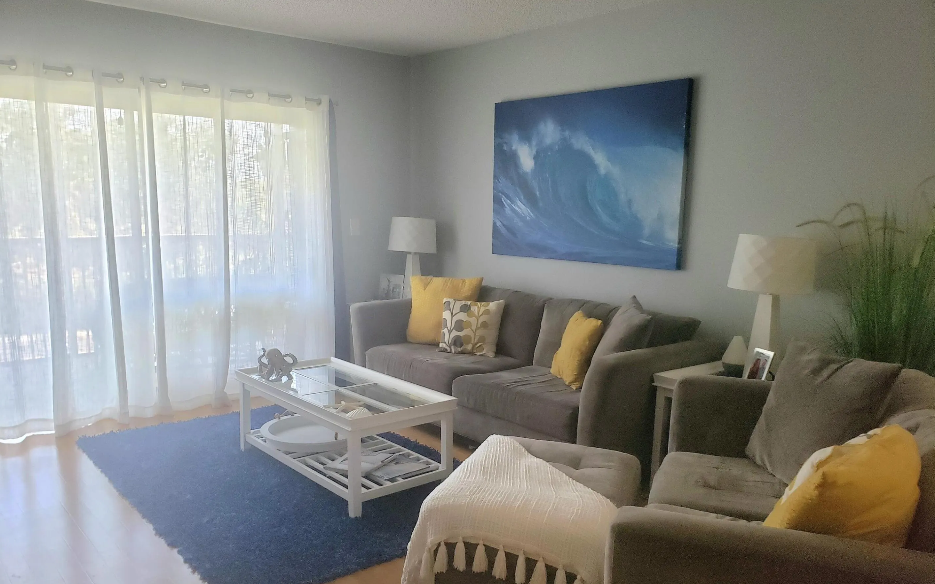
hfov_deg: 66.5
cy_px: 328
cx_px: 468
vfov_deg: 44.5
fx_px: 714
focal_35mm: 28
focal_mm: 4.3
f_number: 2.4
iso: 320
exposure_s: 1/60.2
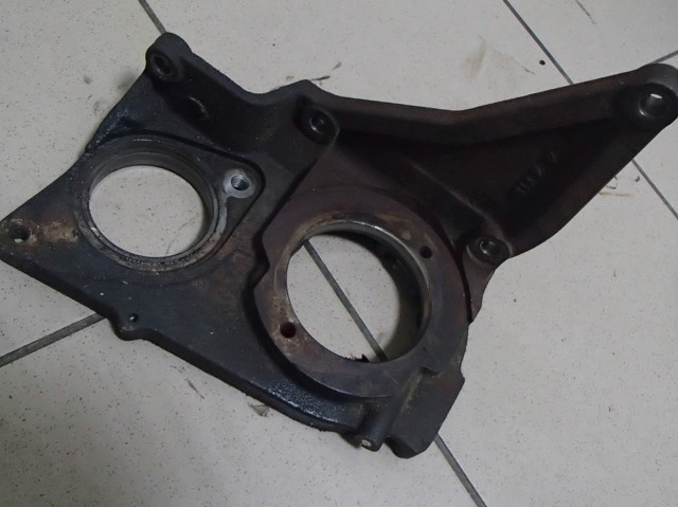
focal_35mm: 37
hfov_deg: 50.2
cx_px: 339
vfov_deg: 38.6
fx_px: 724
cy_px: 254
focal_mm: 6.64
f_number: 4.7
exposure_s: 1/25
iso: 1600
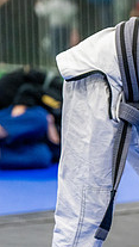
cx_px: 239
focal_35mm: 302
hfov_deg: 4.0
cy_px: 140
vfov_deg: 7.1
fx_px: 1972
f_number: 2.8
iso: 5000
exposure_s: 1/500
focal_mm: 103
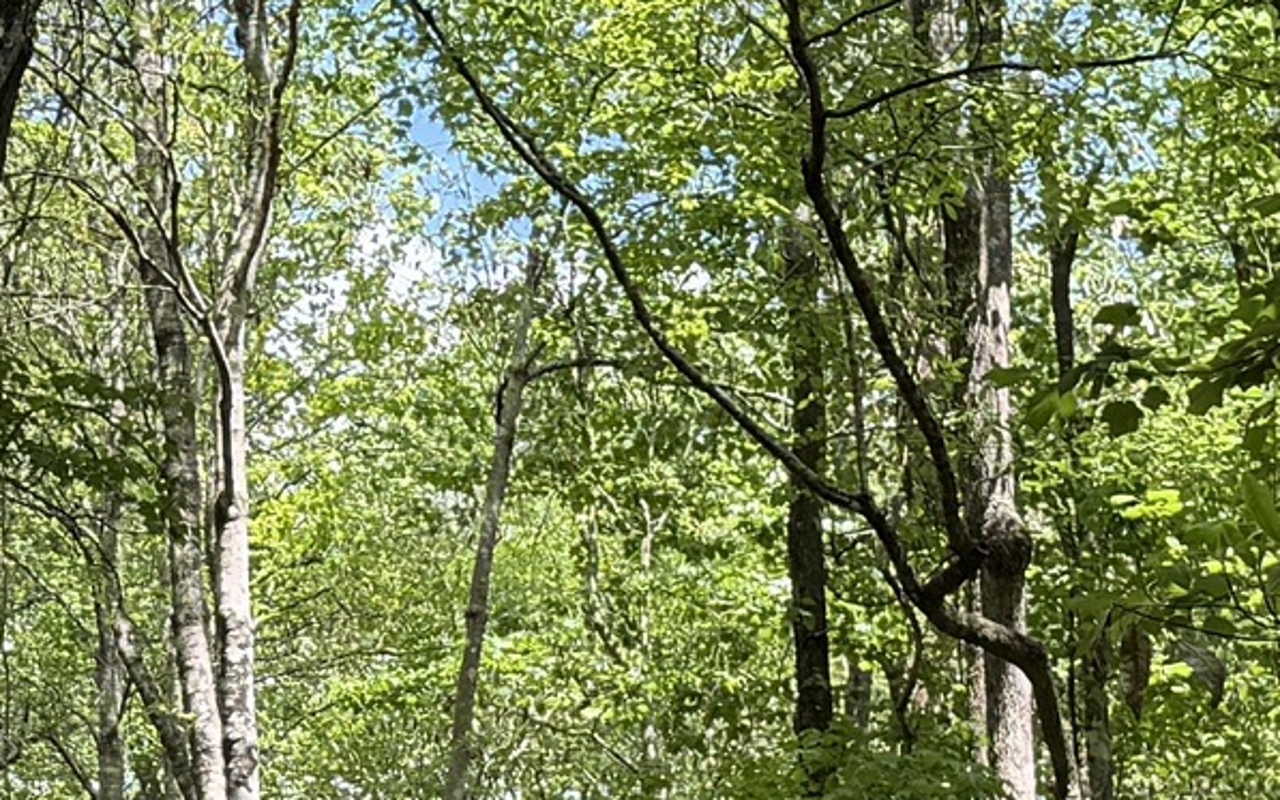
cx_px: 146
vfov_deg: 9.9
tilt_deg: +15.4
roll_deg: +0.4
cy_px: 892
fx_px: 4569
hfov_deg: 15.8
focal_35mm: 131
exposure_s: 1/715
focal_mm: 6.76
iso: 80
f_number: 1.78
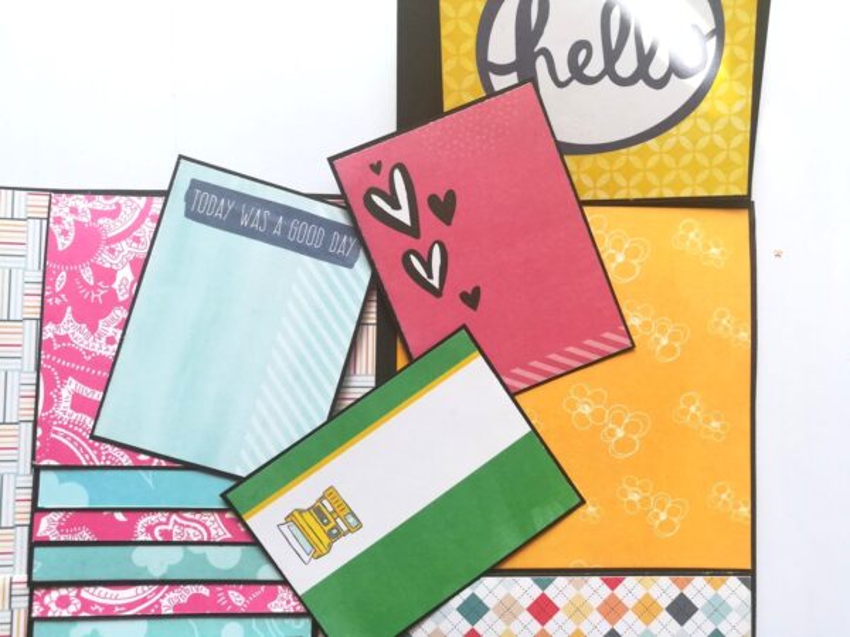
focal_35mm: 26
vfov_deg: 53.1
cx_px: 425
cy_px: 318
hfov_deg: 67.3
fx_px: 638
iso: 80
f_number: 2.2
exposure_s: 1/100
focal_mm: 3.83
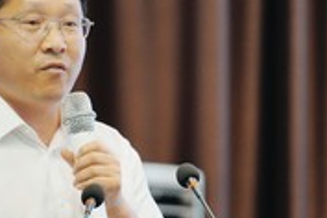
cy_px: 122
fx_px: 5549
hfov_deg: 3.4
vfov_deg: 2.3
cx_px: 172
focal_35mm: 611
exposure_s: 1/400
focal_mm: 180
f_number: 2.8
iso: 500
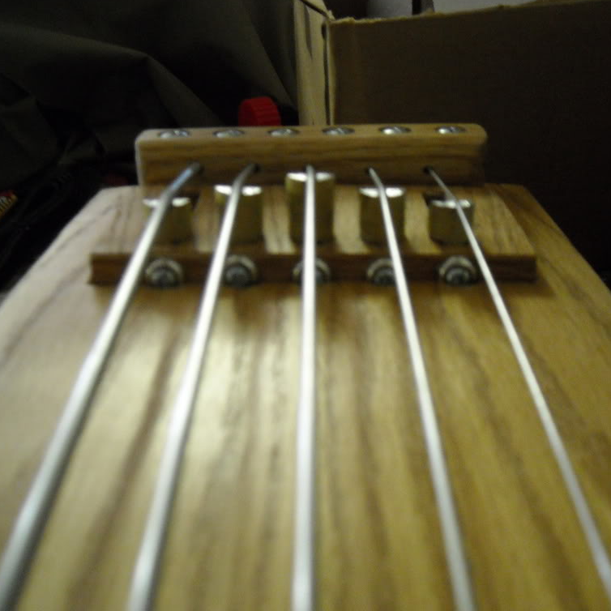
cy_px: 306
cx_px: 316
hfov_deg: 40.0
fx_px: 839
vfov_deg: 40.0
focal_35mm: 42
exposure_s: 1/15
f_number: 2.8
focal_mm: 5.7
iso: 400
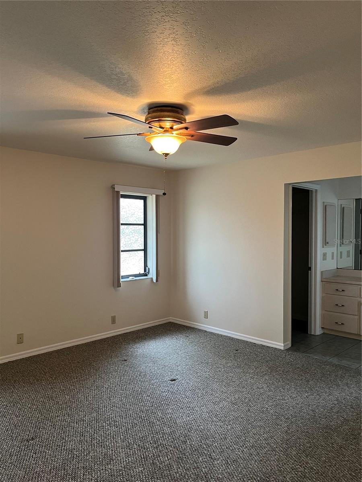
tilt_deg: +0.4
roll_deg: +1.1
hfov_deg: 53.1
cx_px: 181
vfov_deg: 67.3
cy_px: 241
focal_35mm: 26
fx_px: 363
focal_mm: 5.1
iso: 320
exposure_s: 1/60
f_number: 1.6
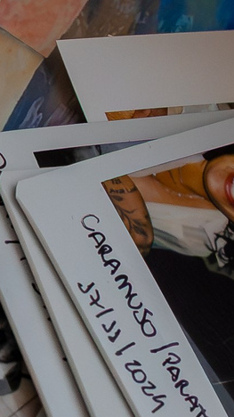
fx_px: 5310
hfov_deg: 2.5
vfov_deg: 4.5
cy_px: 675
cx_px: 290
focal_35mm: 481
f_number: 4.5
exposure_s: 1/200
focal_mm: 56
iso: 2000
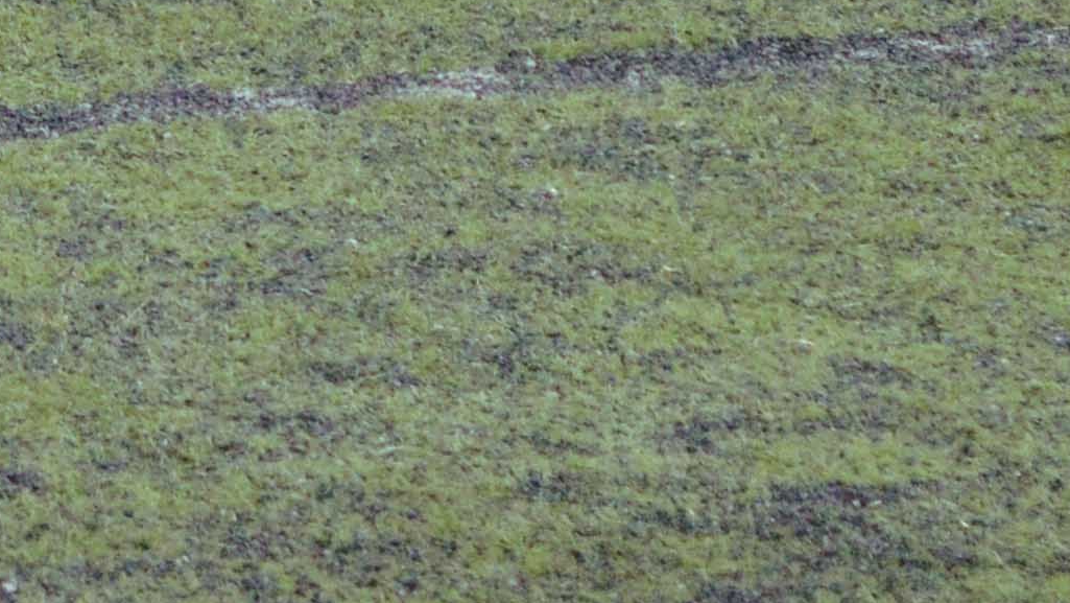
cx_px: -575
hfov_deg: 5.2
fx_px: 11763
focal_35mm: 415
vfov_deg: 2.9
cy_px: -1083
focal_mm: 55
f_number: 5.6
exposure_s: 1/1000
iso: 1600
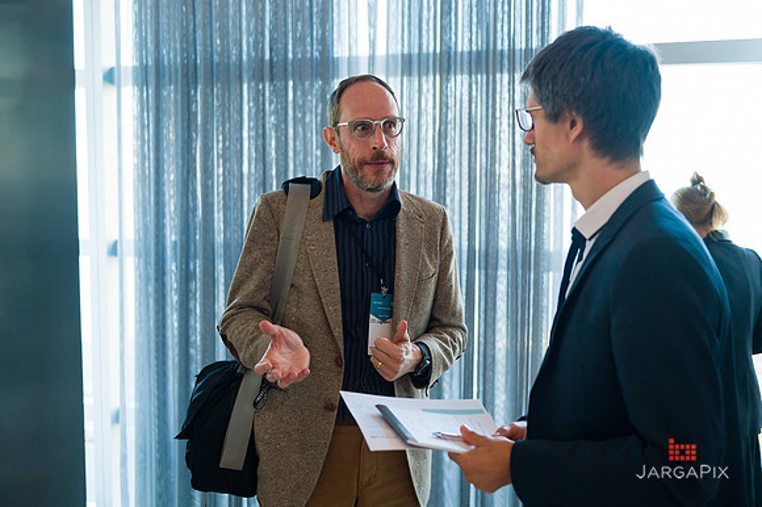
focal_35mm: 40
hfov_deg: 48.9
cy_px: 254
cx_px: 382
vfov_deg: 33.7
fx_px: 838
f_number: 3.2
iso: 1000
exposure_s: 1/320
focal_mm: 38
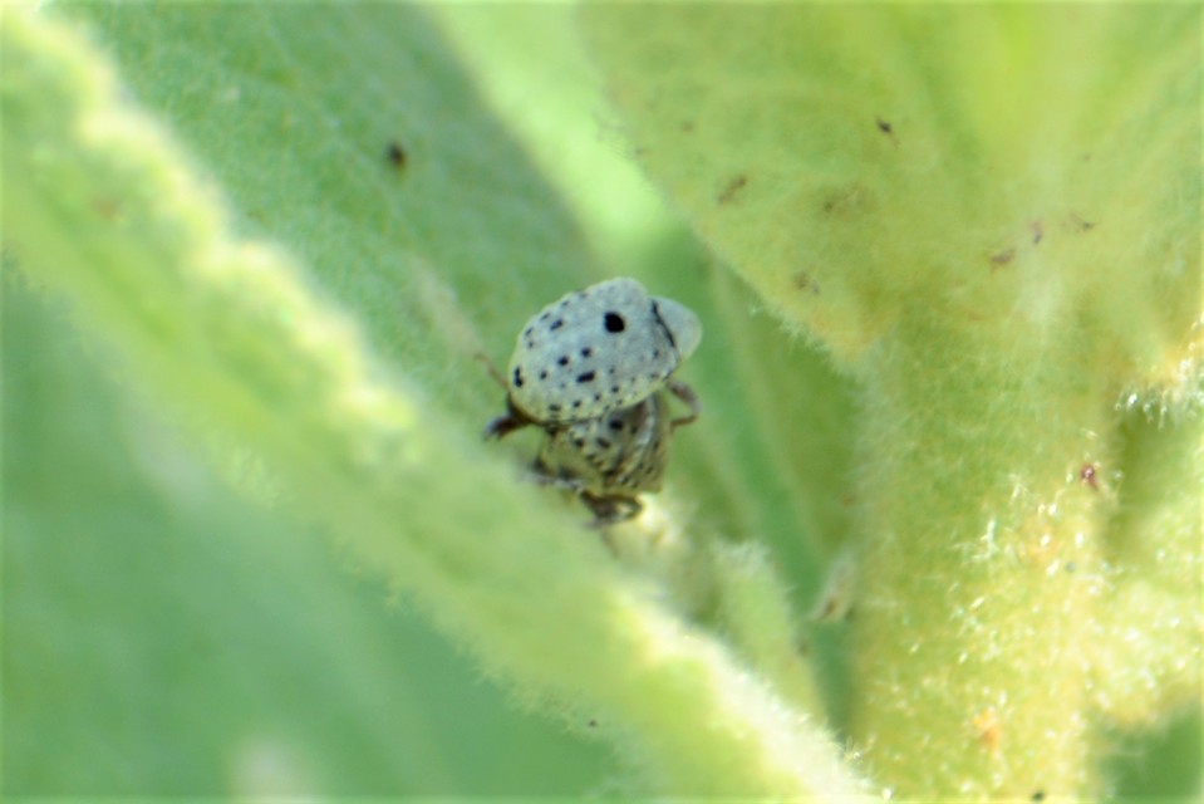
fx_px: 15054
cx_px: 602
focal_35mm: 450
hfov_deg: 4.6
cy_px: 402
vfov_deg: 3.1
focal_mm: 300
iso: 110
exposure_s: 1/125
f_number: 8
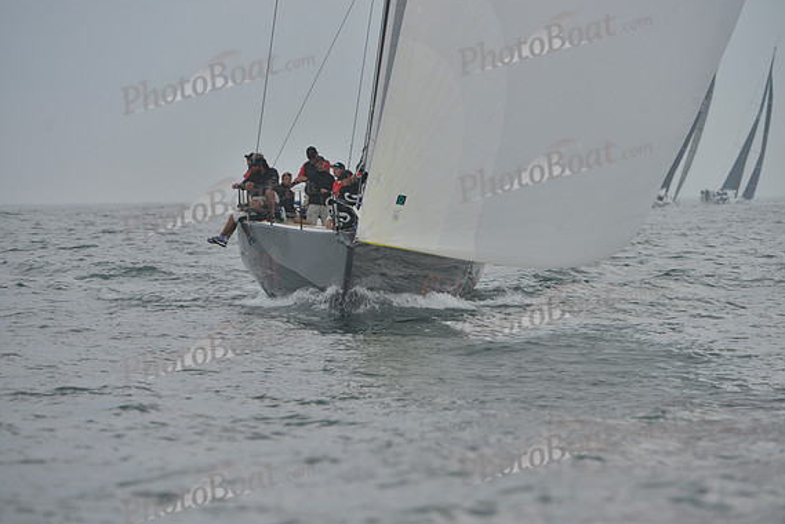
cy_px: 259
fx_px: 5999
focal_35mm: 275
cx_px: 388
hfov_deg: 7.5
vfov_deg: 5.0
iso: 280
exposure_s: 1/800
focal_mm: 270
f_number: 5.6
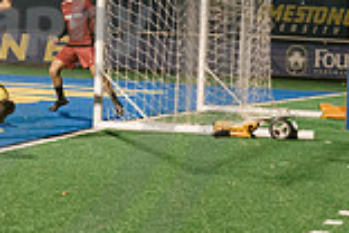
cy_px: -8
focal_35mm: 260
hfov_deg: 7.8
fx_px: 2520
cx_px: -141
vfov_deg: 5.3
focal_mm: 70
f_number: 4.5
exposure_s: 1/200
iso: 2500
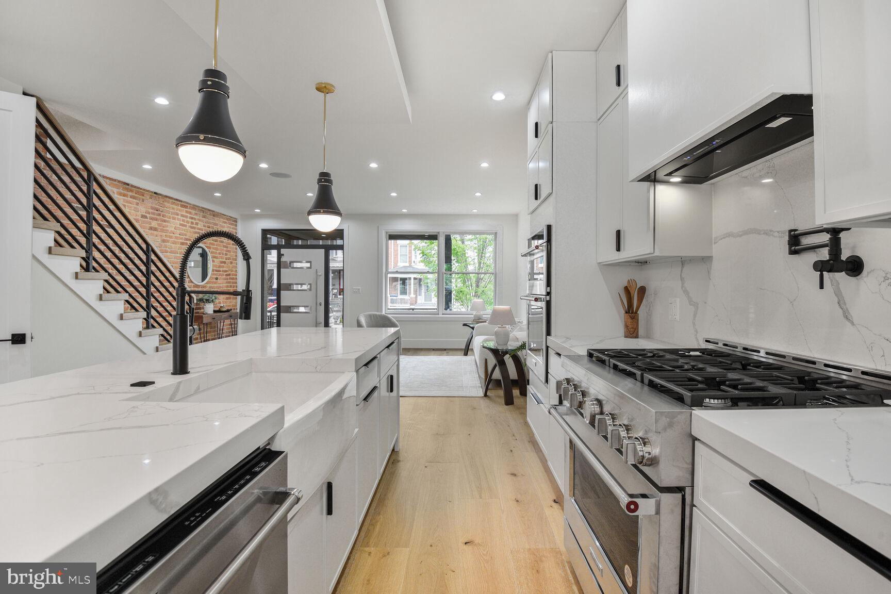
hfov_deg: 96.7
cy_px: 297
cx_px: 446
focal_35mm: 16
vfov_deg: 73.7
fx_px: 396
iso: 400
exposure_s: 1/5
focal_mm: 16
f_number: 8
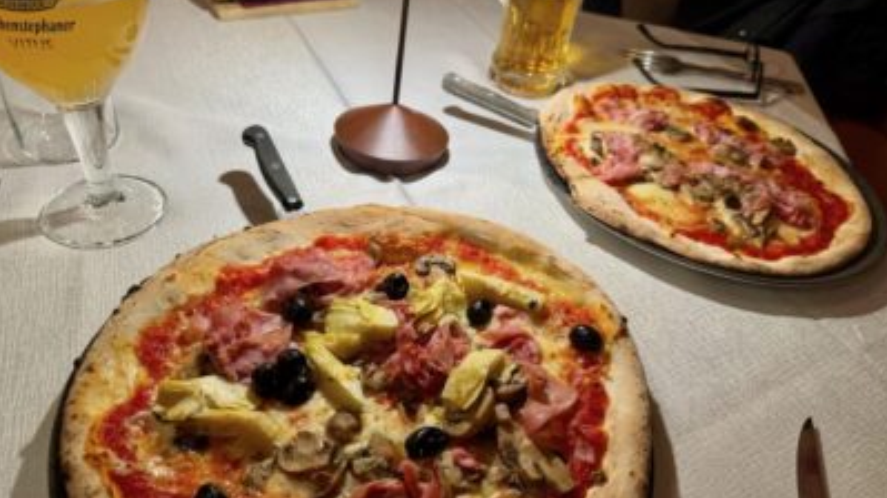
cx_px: 436
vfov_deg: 42.8
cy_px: 243
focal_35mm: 27
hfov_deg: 69.9
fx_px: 635
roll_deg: -8.2
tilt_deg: -39.1
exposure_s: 1/100
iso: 160
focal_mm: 6.76
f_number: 1.78
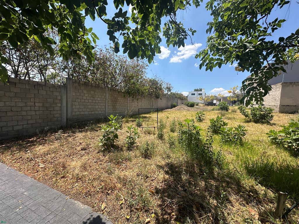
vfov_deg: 85.7
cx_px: 150
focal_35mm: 14
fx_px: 121
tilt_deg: -2.6
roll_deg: -2.0
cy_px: 112
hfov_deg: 102.1
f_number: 2.2
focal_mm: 2.22
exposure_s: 1/1473
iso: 40
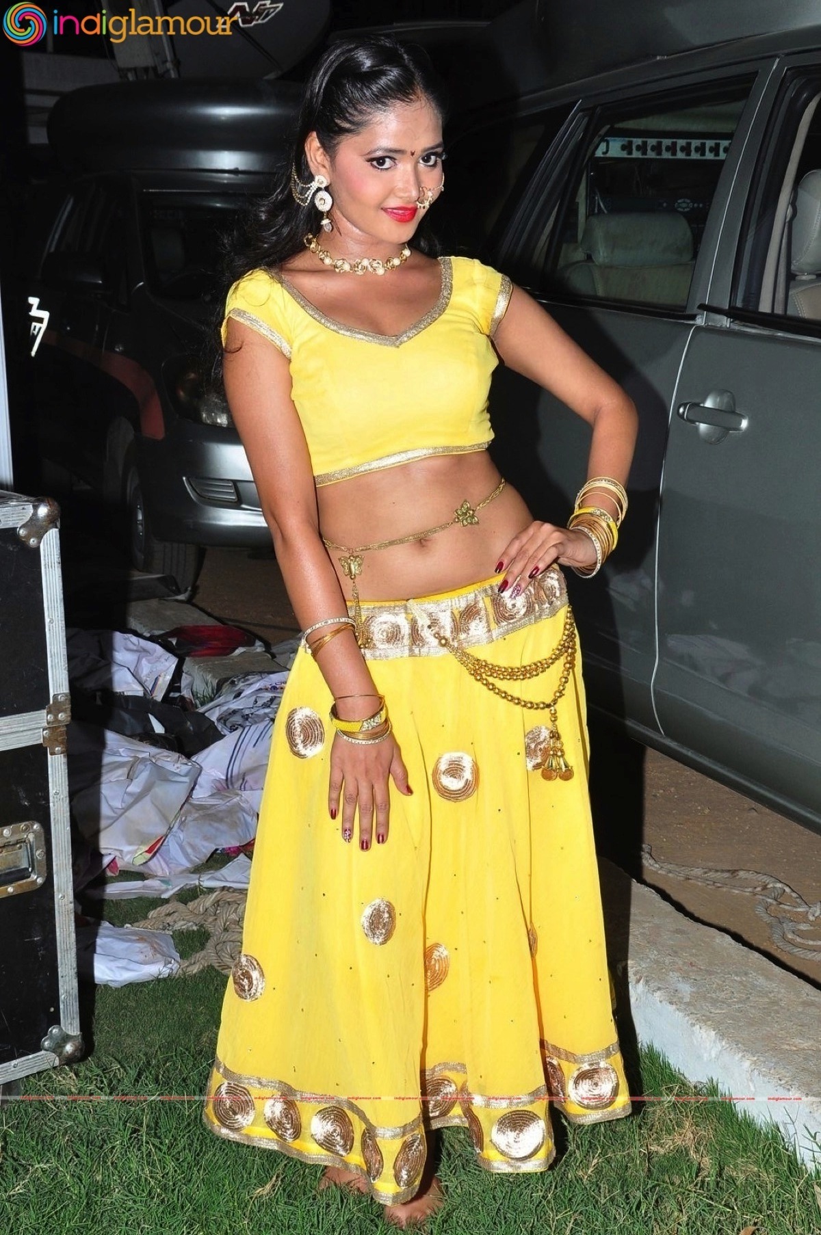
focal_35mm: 51
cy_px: 618
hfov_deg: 26.4
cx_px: 410
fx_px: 1749
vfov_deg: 38.9
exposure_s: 1/125
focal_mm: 34
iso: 500
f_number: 10
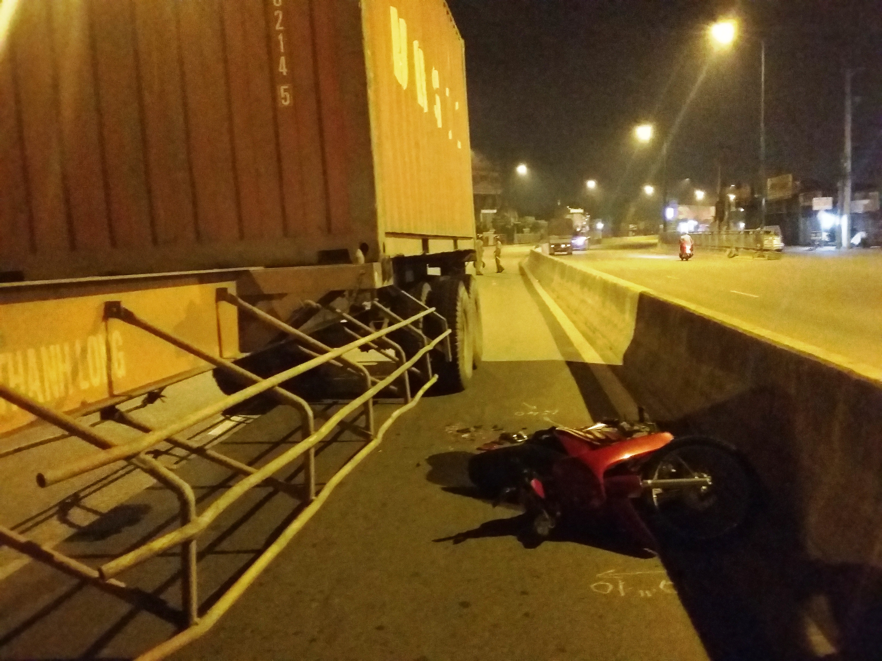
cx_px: 441
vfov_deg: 45.4
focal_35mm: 31
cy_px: 330
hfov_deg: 58.4
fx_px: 790
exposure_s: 1/17
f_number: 2.2
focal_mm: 3.3
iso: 1250
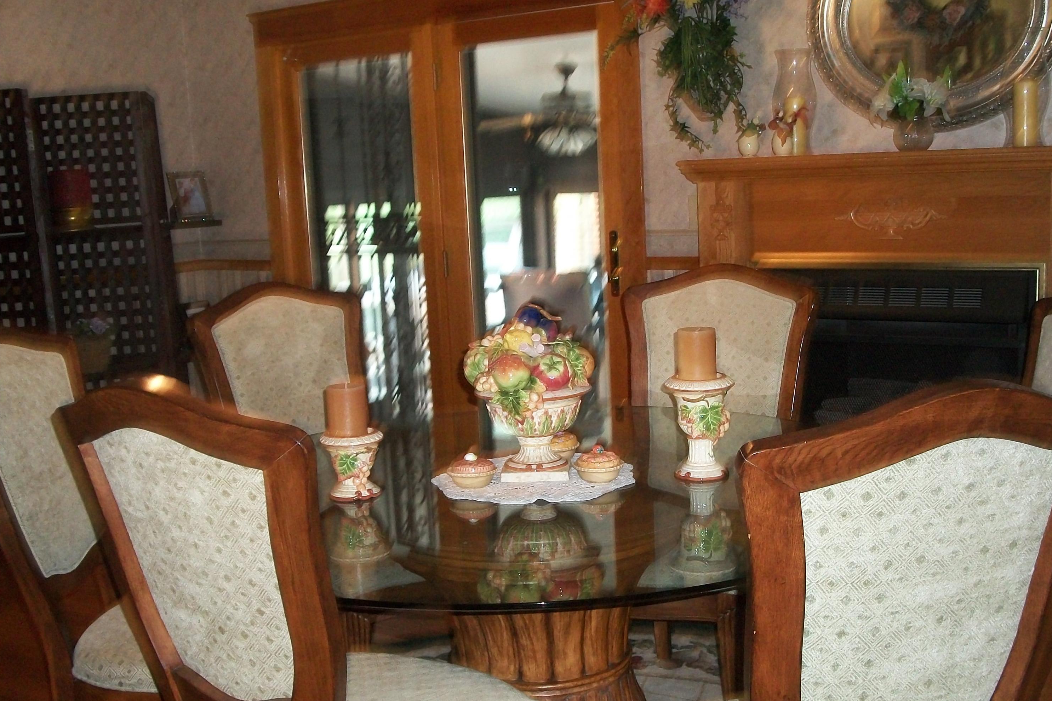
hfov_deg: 46.4
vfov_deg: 31.9
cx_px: 526
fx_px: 1227
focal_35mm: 42
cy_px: 381
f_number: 3.2
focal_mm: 7.1
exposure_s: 1/40
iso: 240
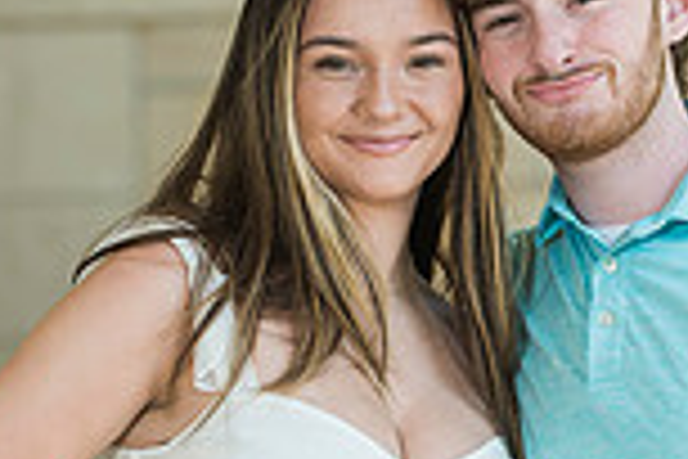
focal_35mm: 451
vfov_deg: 3.0
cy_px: 419
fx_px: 8618
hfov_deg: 4.6
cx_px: 609
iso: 320
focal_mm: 116
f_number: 4
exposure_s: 1/200
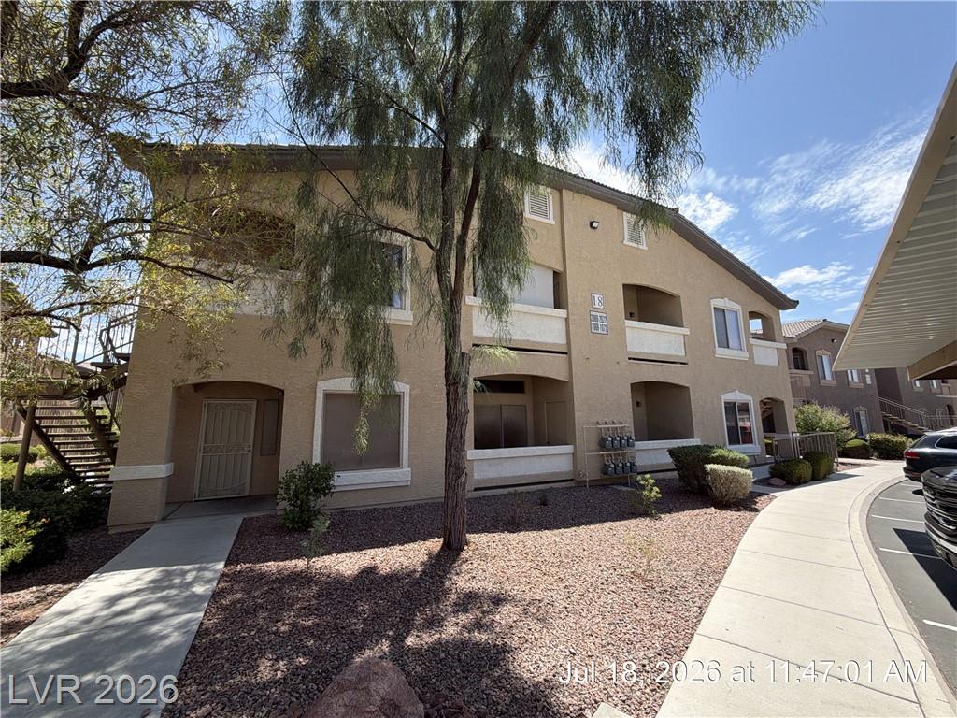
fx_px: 387
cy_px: 359
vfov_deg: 85.7
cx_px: 478
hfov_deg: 102.1
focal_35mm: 14
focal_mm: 2.22
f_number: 2.2
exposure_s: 1/770
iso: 40
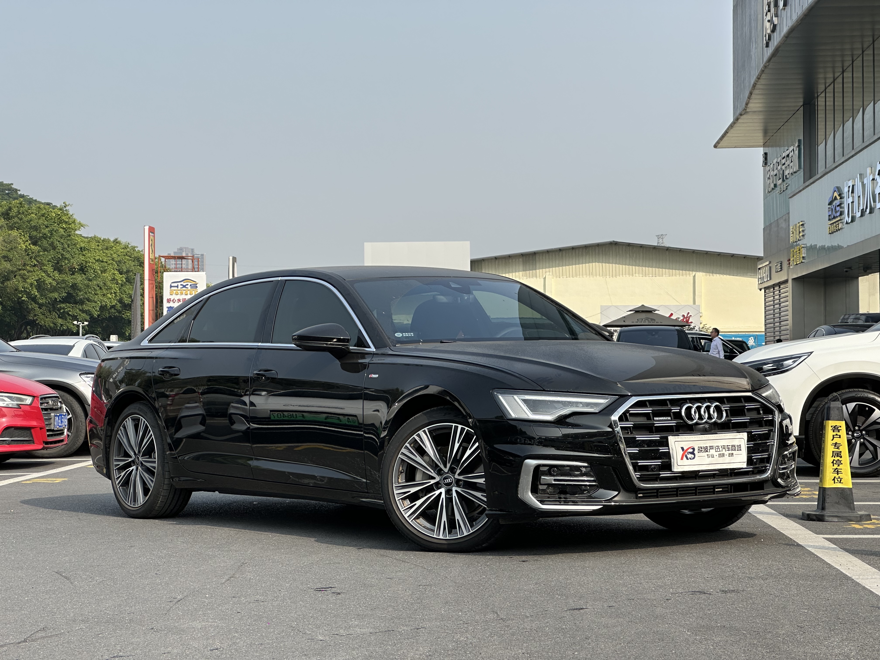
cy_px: 330
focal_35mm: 77
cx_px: 440
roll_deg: +0.5
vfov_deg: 19.1
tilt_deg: +0.5
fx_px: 1957
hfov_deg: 25.3
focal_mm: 9
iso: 32
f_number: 2.8
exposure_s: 1/645
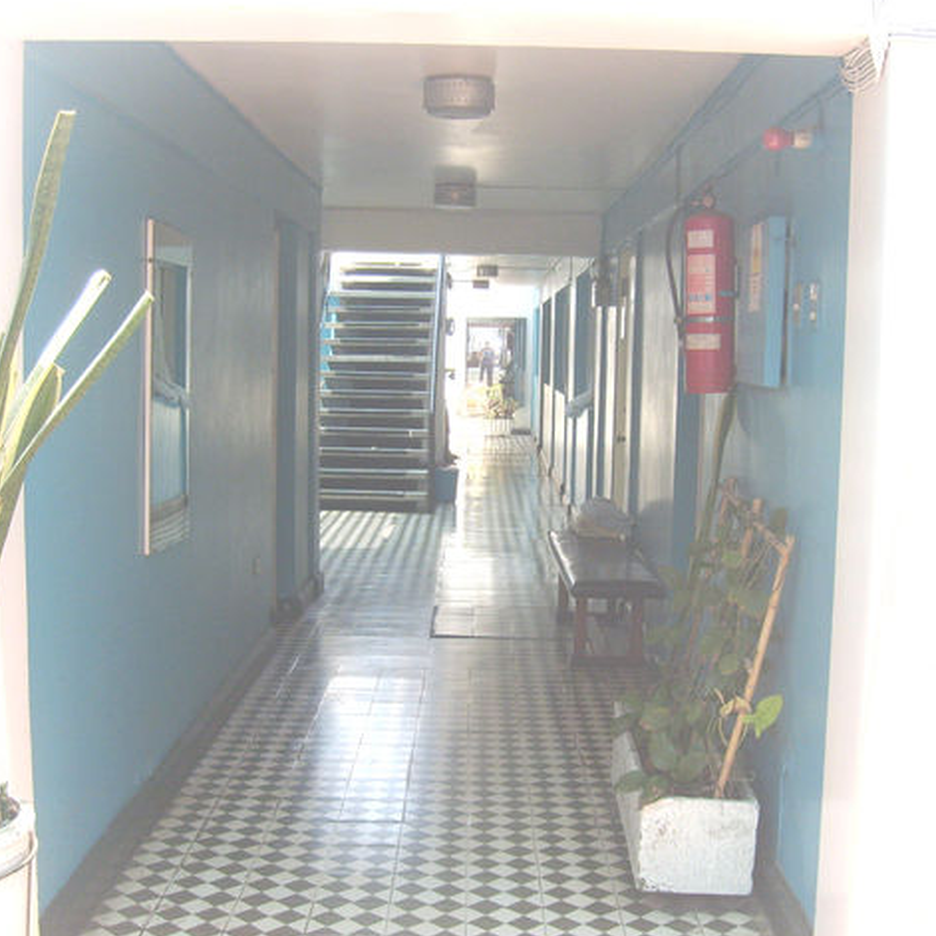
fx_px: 1285
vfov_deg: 40.0
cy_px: 463
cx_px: 483
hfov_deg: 40.0
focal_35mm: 42
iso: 80
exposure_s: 1/180
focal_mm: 5.8
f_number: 2.8
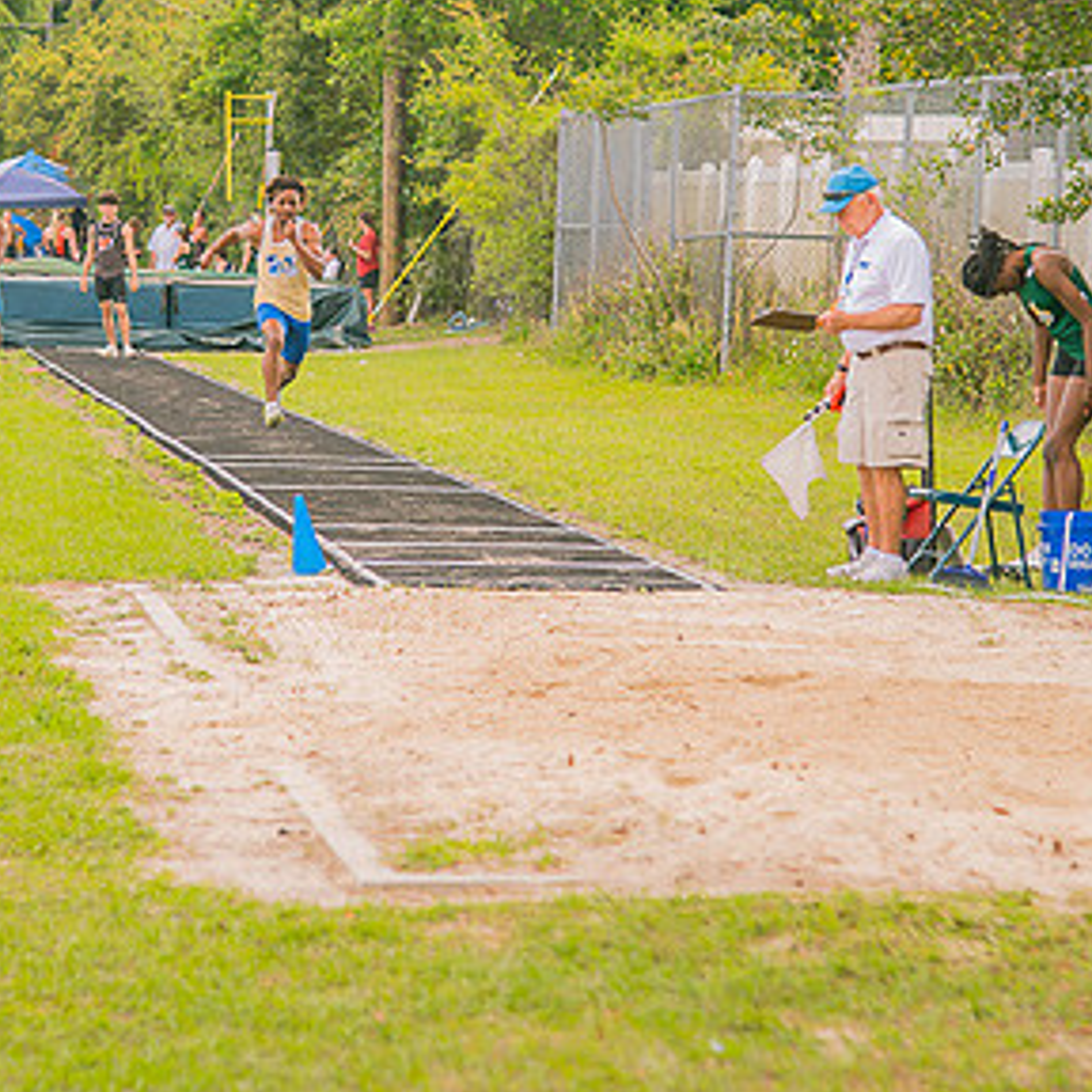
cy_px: 375
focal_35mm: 147
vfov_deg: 11.9
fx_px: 5246
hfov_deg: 11.9
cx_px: 470
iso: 200
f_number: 4
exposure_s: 1/200
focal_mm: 86
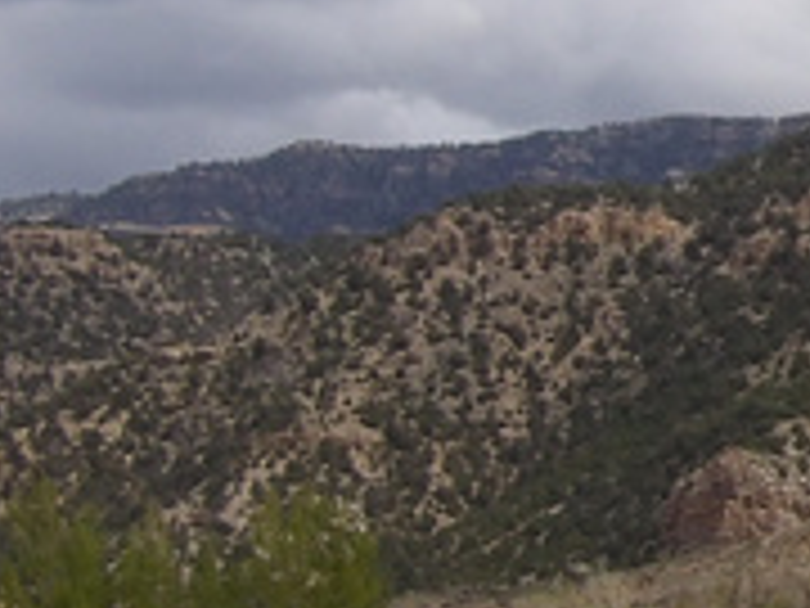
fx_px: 5195
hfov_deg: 8.7
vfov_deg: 6.7
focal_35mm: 222
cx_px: 1170
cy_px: 351
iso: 100
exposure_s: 1/672
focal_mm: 7
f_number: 5.2
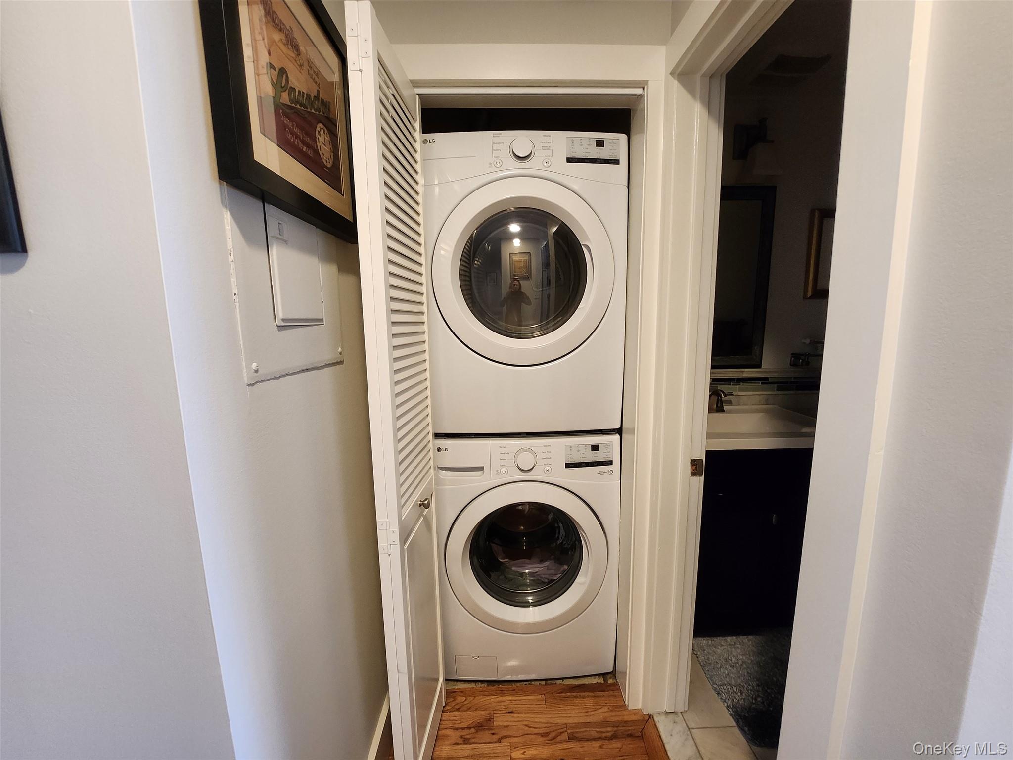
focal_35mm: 13
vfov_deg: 89.9
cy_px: 380
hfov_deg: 106.2
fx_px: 380
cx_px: 506
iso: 320
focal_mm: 1.7
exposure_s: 1/40
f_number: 2.2
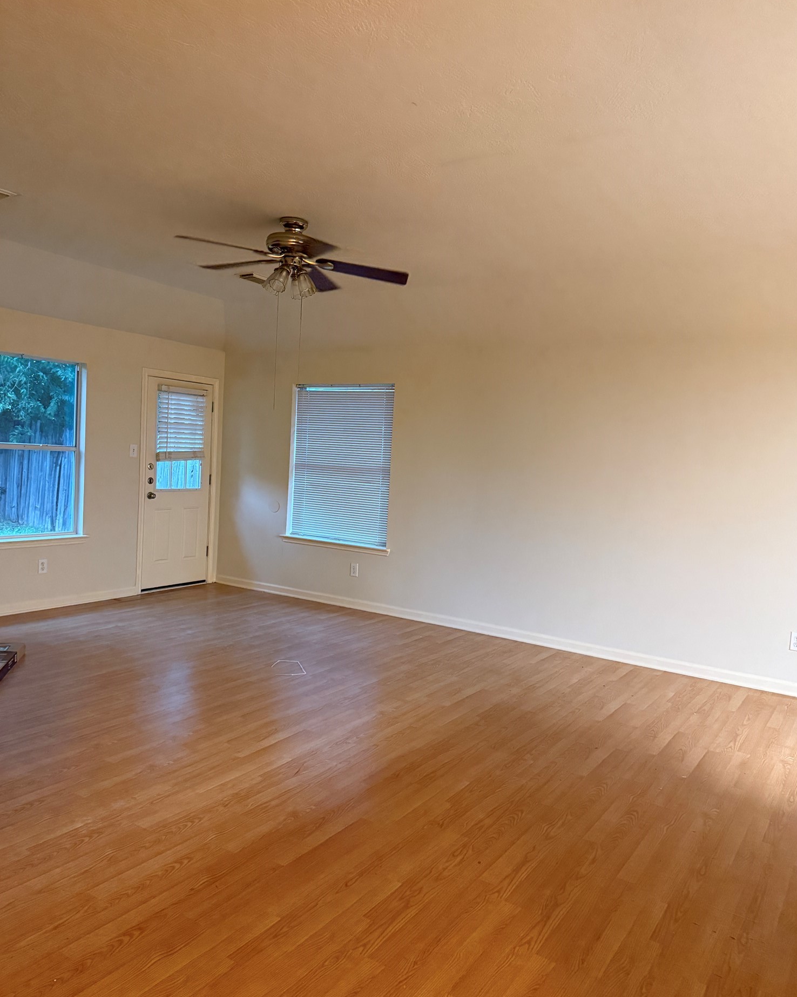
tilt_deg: -2.9
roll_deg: -3.6
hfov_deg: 54.9
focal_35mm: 26
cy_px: 504
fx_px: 767
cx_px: 389
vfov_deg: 66.0
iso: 640
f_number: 1.78
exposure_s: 1/60
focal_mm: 6.76
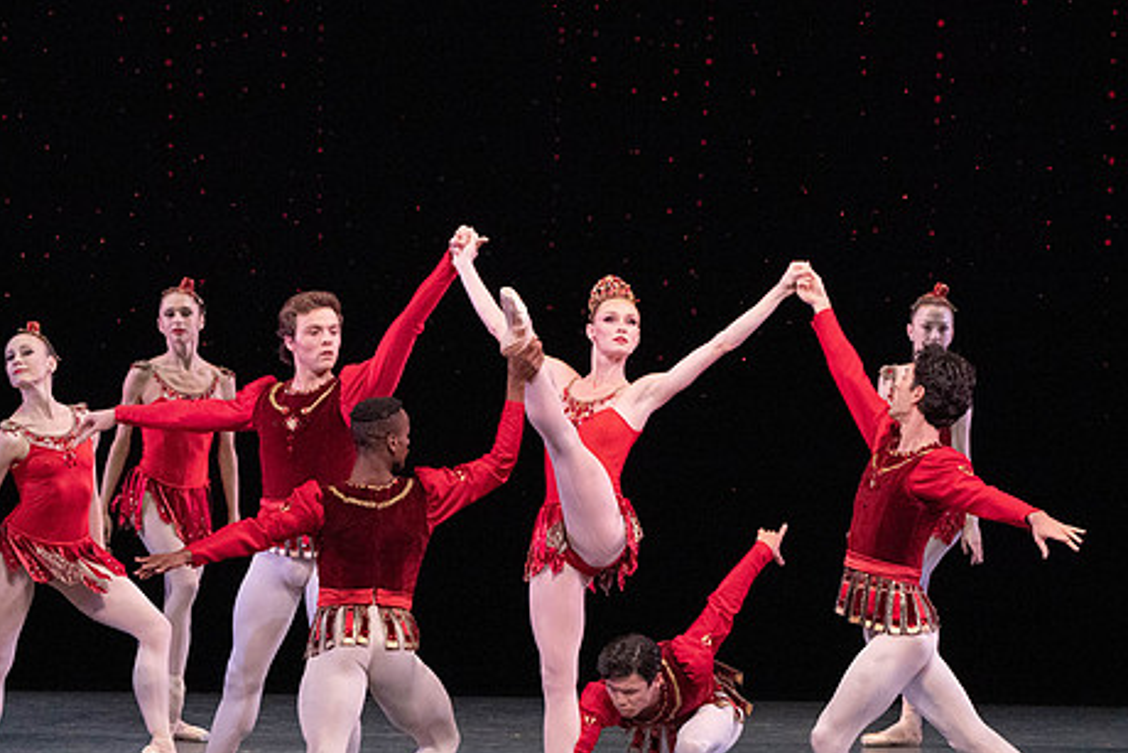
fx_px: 11847
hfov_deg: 5.5
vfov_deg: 3.6
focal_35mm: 378
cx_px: 625
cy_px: 453
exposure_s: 1/500
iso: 16000
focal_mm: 300
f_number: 11
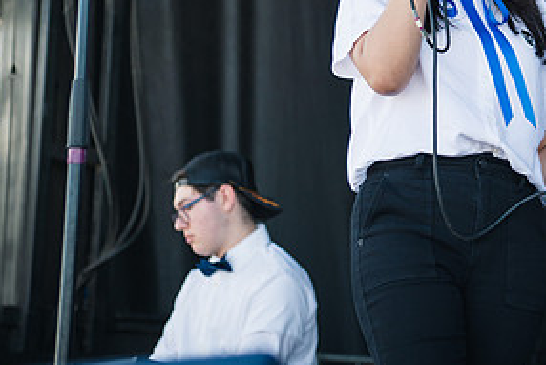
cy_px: 29
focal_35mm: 158
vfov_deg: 8.7
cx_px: 485
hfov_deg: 12.9
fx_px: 2397
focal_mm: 78
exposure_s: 1/400
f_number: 4
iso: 250
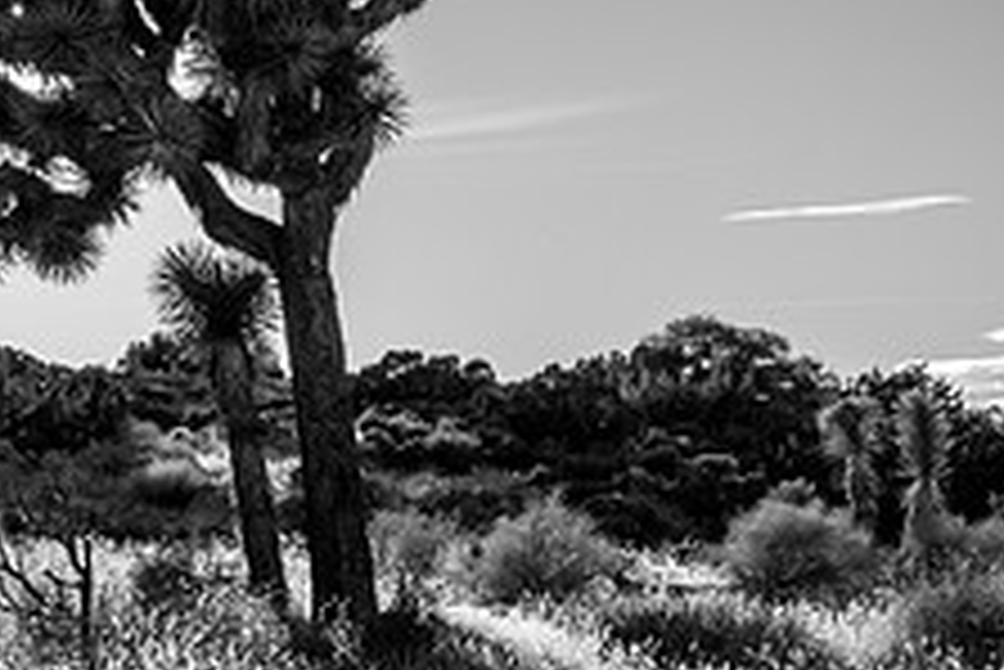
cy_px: 339
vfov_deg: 15.0
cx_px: -171
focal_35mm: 91
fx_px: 2539
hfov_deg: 21.0
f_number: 22
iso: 400
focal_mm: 35
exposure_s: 1/160
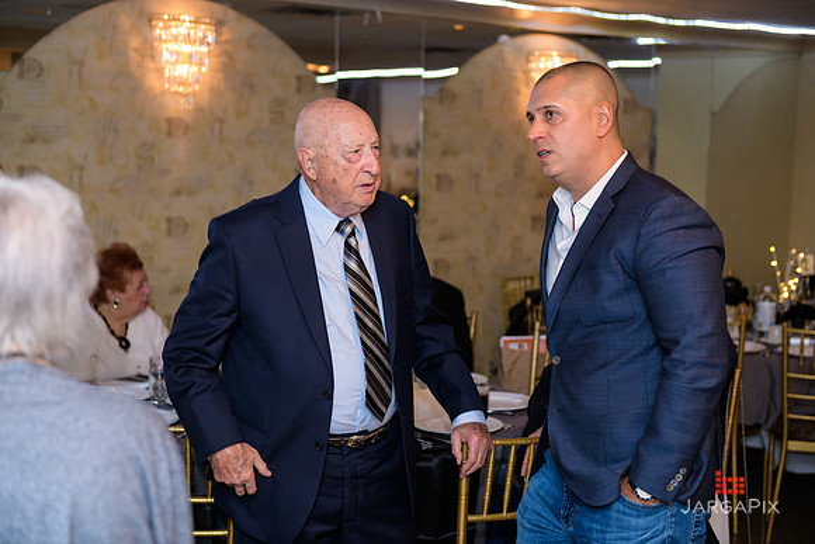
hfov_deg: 35.6
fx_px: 1268
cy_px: 272
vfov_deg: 24.2
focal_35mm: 56
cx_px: 408
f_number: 3.2
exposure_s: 1/125
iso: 800
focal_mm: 56
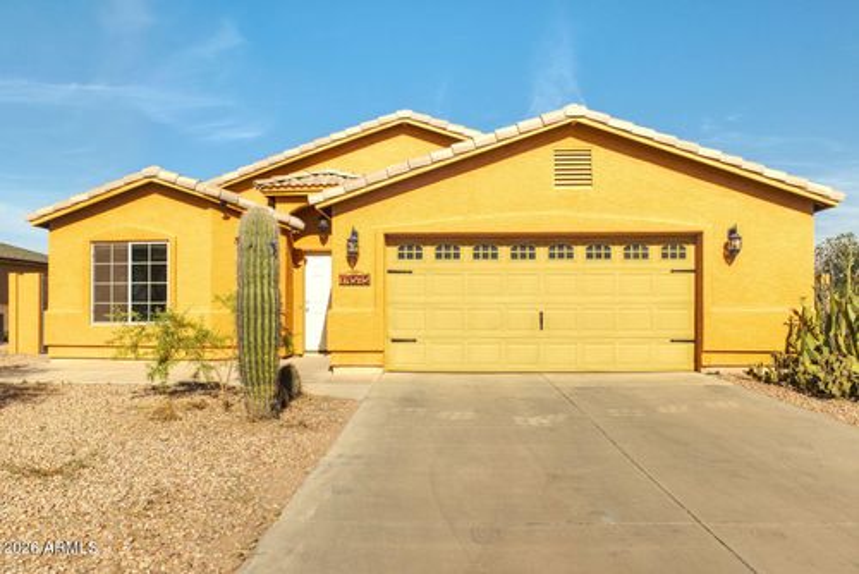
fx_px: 621
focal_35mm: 26
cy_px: 287
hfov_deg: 69.4
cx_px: 430
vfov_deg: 49.6
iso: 500
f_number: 10
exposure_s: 1/1300
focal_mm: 26
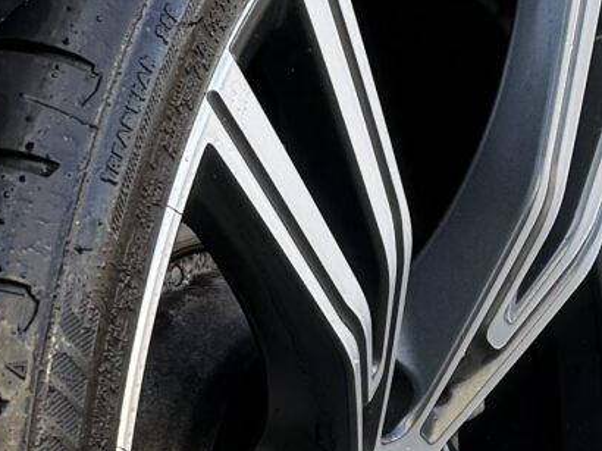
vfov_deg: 9.9
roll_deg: +1.1
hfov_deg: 13.1
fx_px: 2607
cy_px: 279
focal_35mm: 150
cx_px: 520
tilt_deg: -11.6
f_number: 1.78
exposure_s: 1/559
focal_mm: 6.76
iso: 100
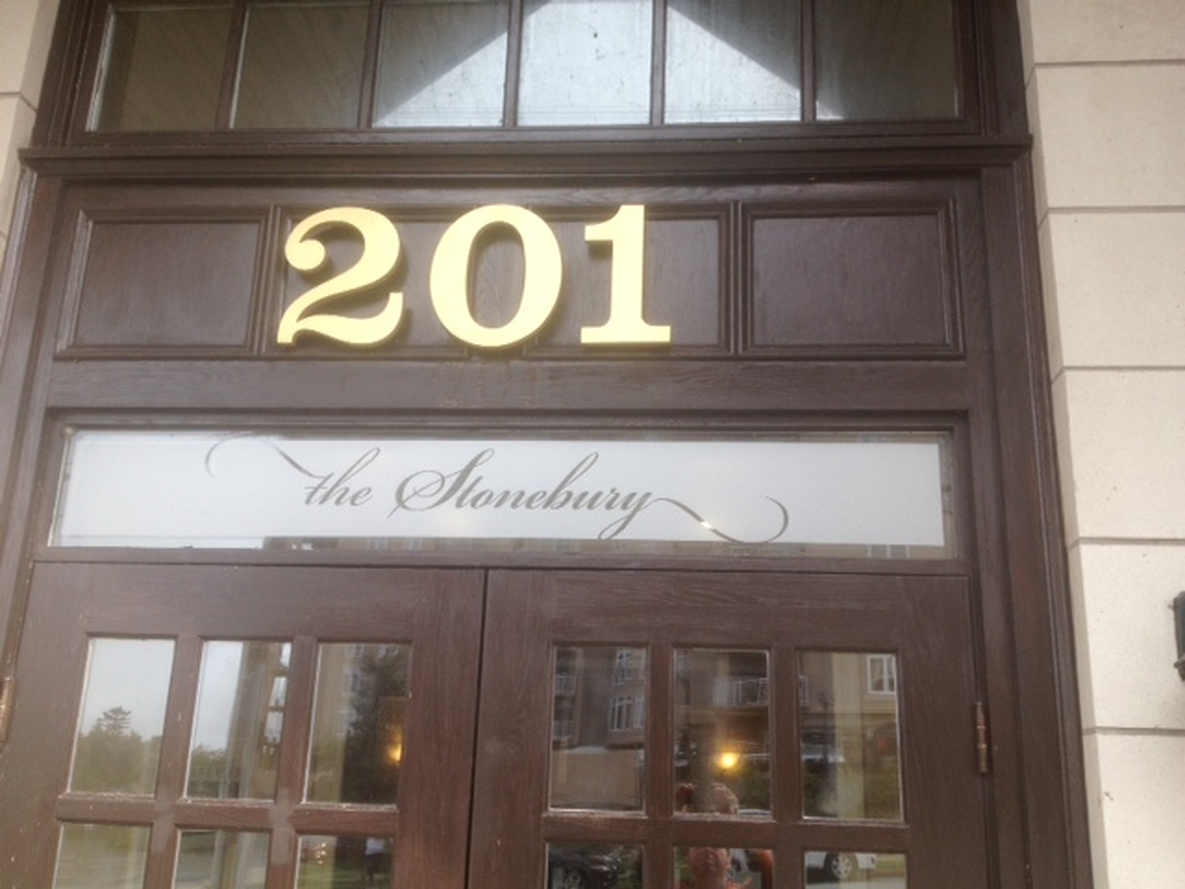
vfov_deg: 40.7
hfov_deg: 52.6
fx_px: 1198
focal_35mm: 35
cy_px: 444
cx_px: 592
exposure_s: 1/303
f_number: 2.4
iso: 64
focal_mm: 4.28
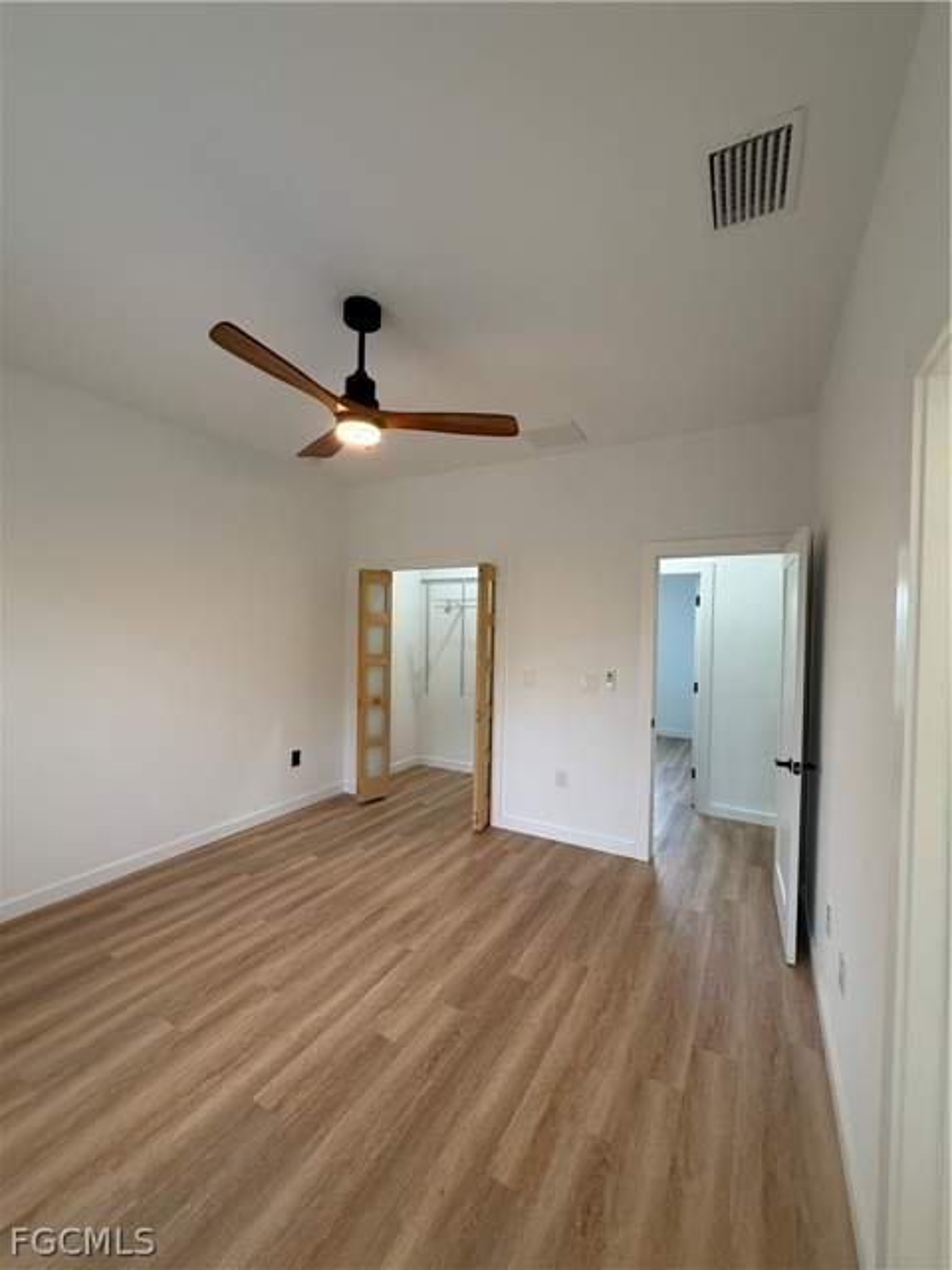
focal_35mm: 14
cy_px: 635
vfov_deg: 102.1
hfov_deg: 85.7
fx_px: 513
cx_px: 476
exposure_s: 1/120
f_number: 2.2
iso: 320
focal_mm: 2.22
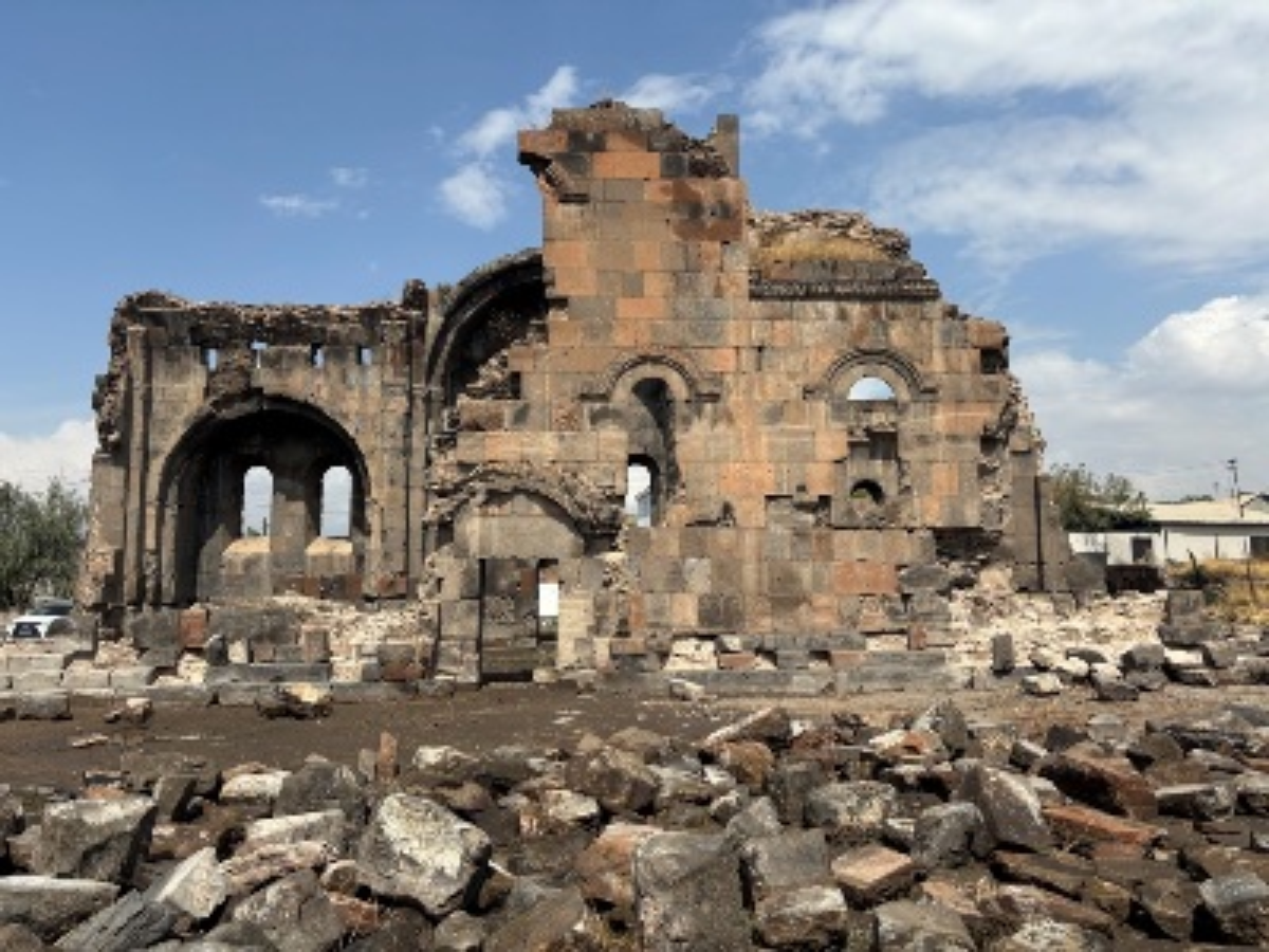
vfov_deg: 53.1
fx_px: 953
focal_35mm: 26
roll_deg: +1.4
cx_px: 634
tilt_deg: +7.0
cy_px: 476
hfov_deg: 67.3
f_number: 1.6
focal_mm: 5.96
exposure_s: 1/3650
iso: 50
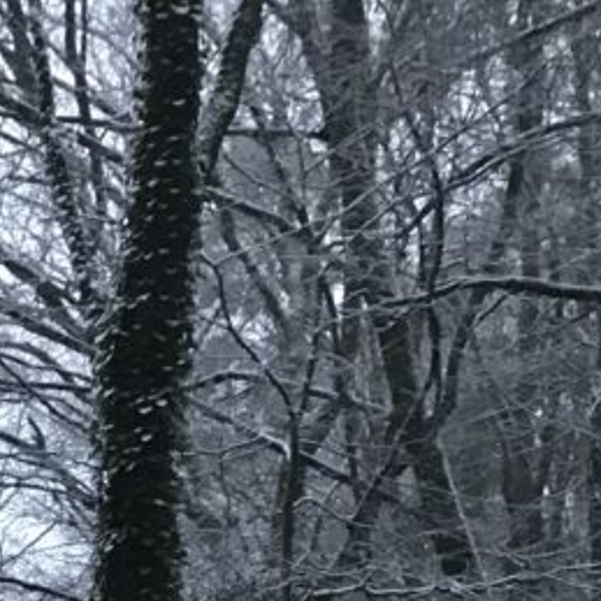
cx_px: 84
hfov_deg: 14.3
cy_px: 1354
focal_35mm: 121
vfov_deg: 12.1
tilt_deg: -2.0
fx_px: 2377
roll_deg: -2.9
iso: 80
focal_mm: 3.99
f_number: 1.8
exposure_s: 1/17
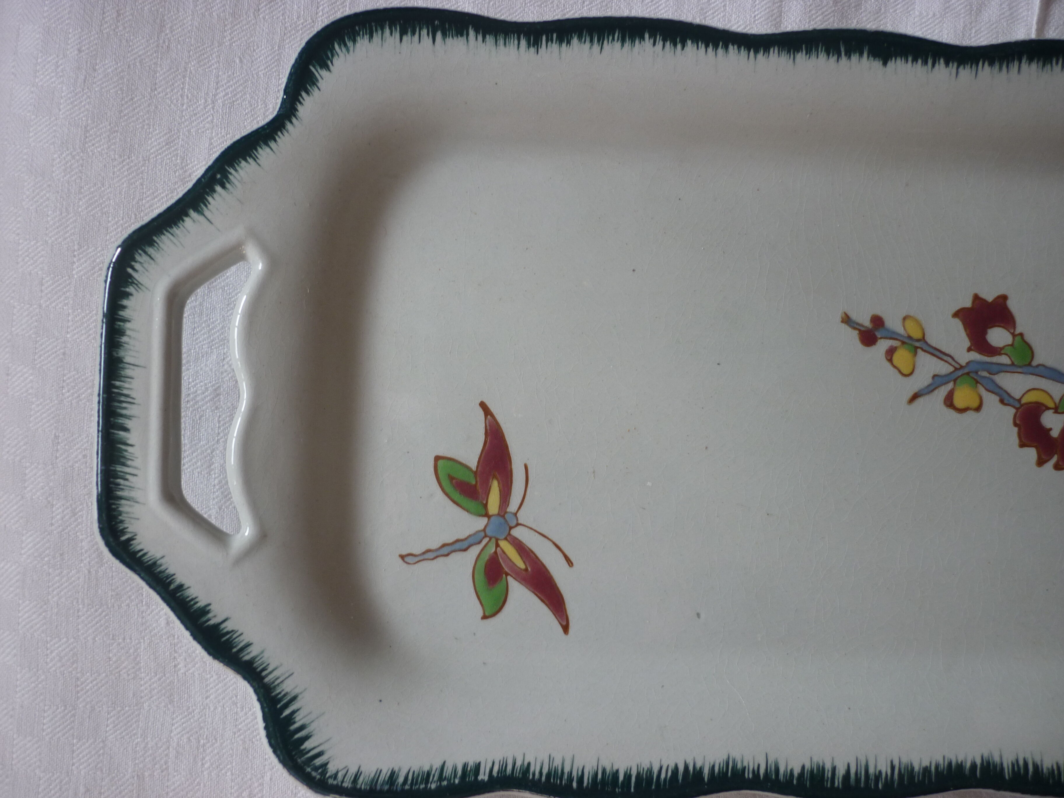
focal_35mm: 33
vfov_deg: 42.9
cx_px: 532
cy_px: 399
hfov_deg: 55.4
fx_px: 1014
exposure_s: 1/50
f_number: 2.8
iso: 80
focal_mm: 5.5
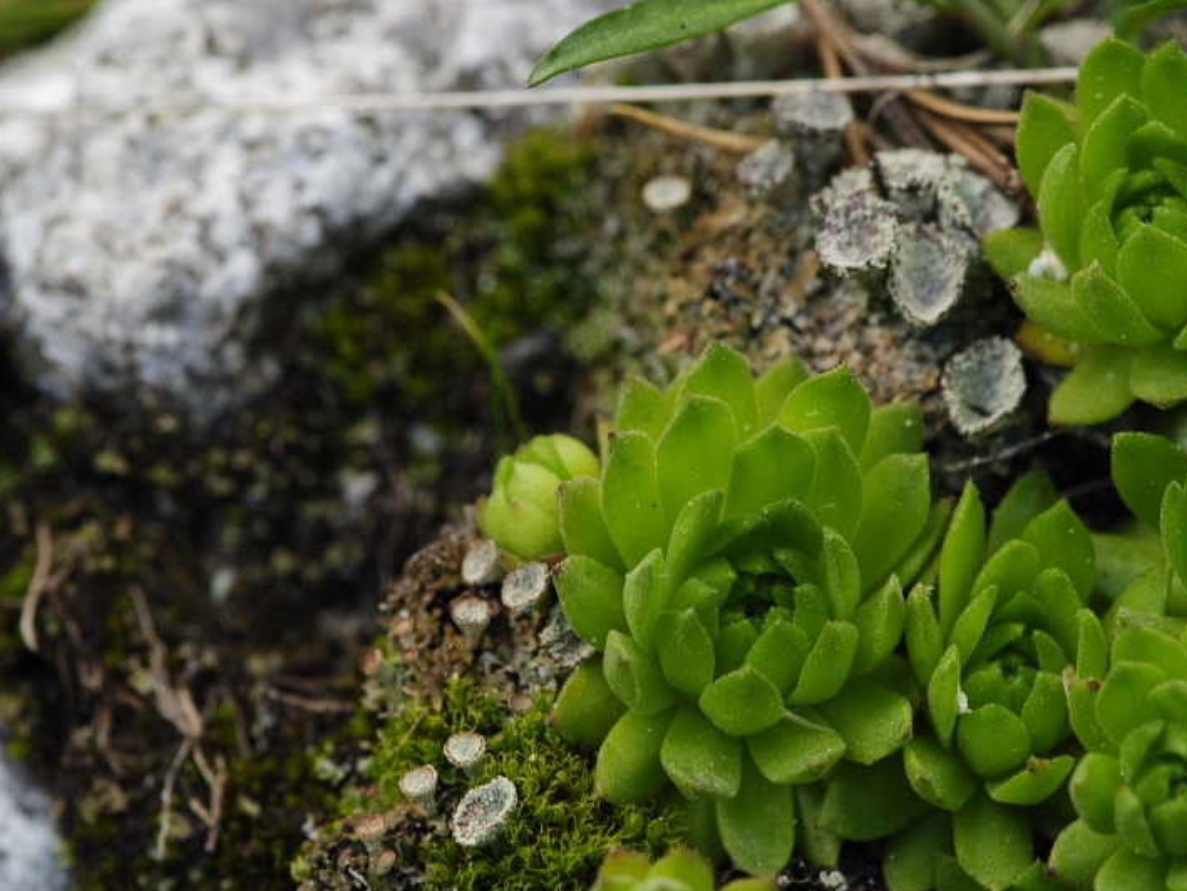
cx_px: 541
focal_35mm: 139
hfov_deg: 14.2
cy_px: 447
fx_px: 4752
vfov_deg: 10.7
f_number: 7.1
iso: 200
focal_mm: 85
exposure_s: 1/100
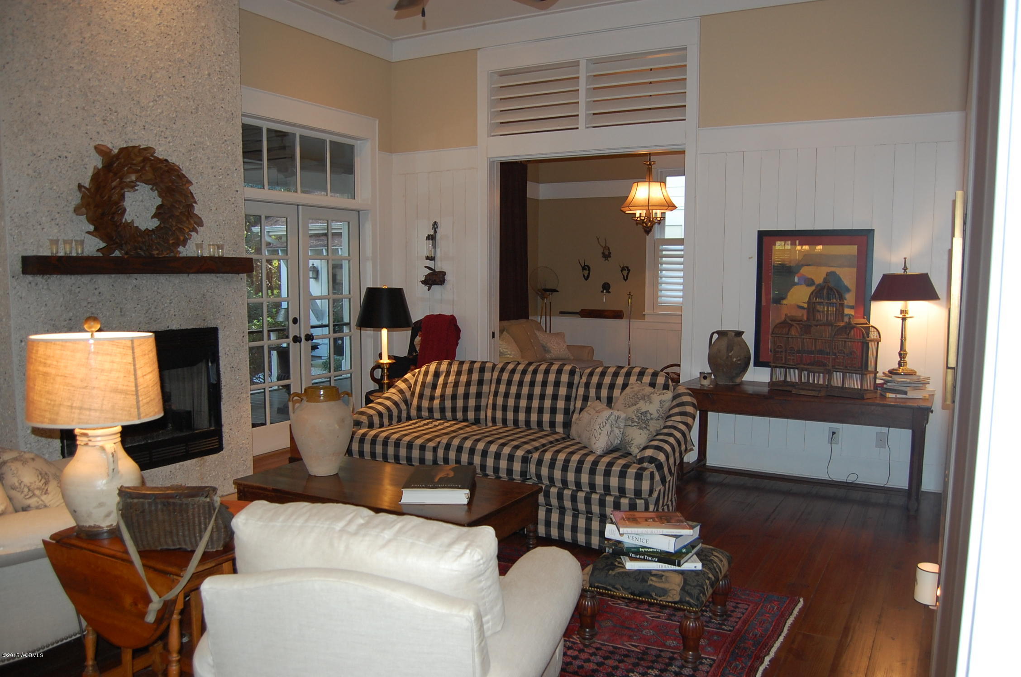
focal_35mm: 27
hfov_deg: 67.5
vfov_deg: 47.8
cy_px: 338
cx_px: 510
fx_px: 764
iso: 400
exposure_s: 1/60
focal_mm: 18
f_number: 3.5
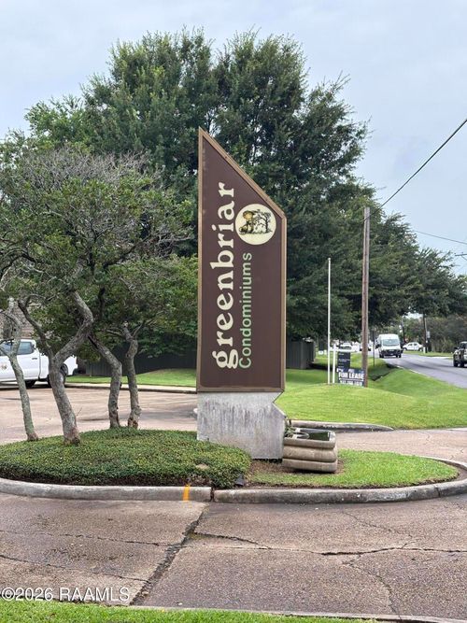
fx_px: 936
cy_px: 312
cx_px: 234
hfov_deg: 28.0
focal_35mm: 52
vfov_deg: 36.8
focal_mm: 5.96
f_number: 1.6
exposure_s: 1/576
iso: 40
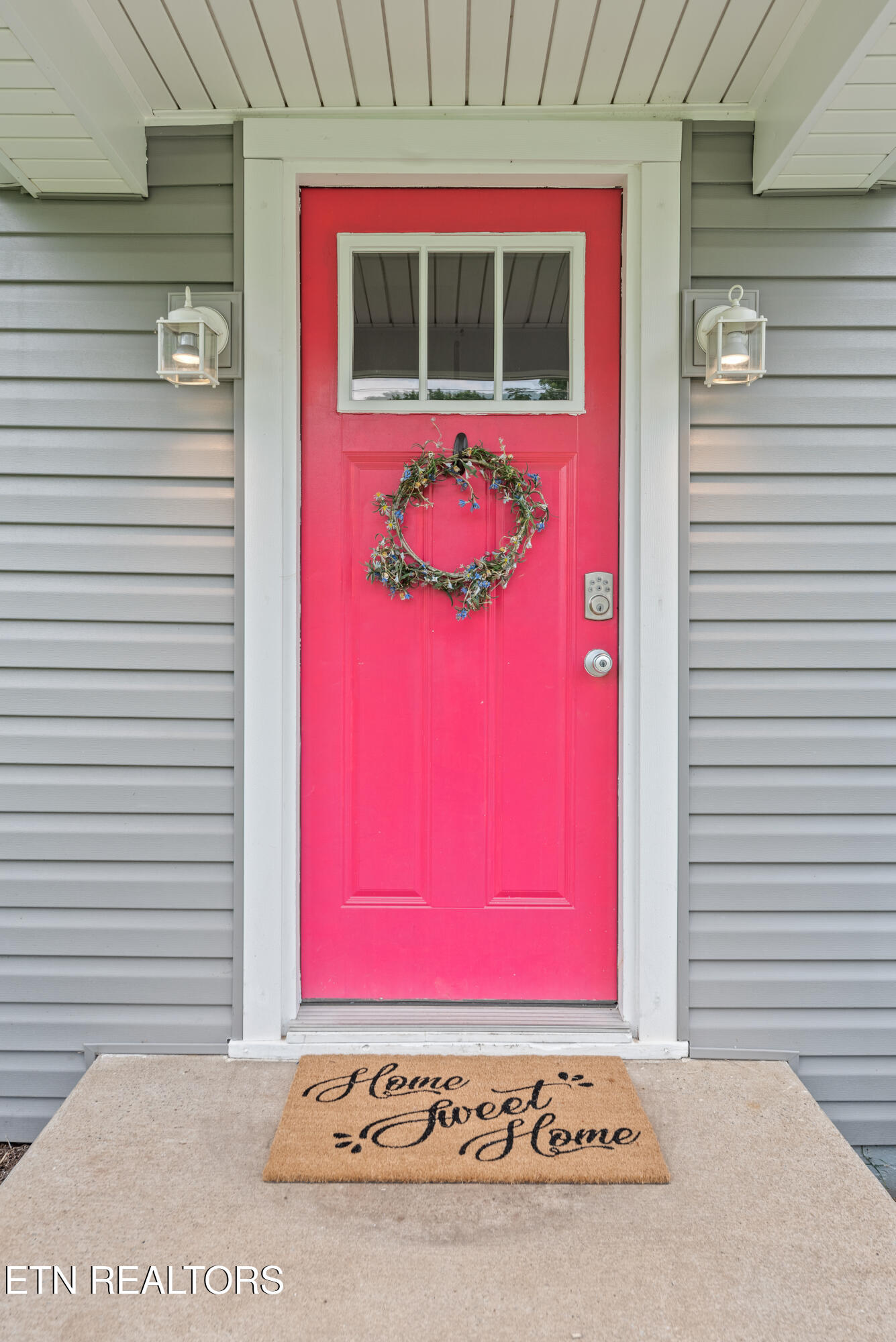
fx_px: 895
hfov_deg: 53.2
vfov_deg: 73.7
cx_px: 448
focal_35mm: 24
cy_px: 671
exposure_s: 1/100
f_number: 7.1
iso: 200
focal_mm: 24
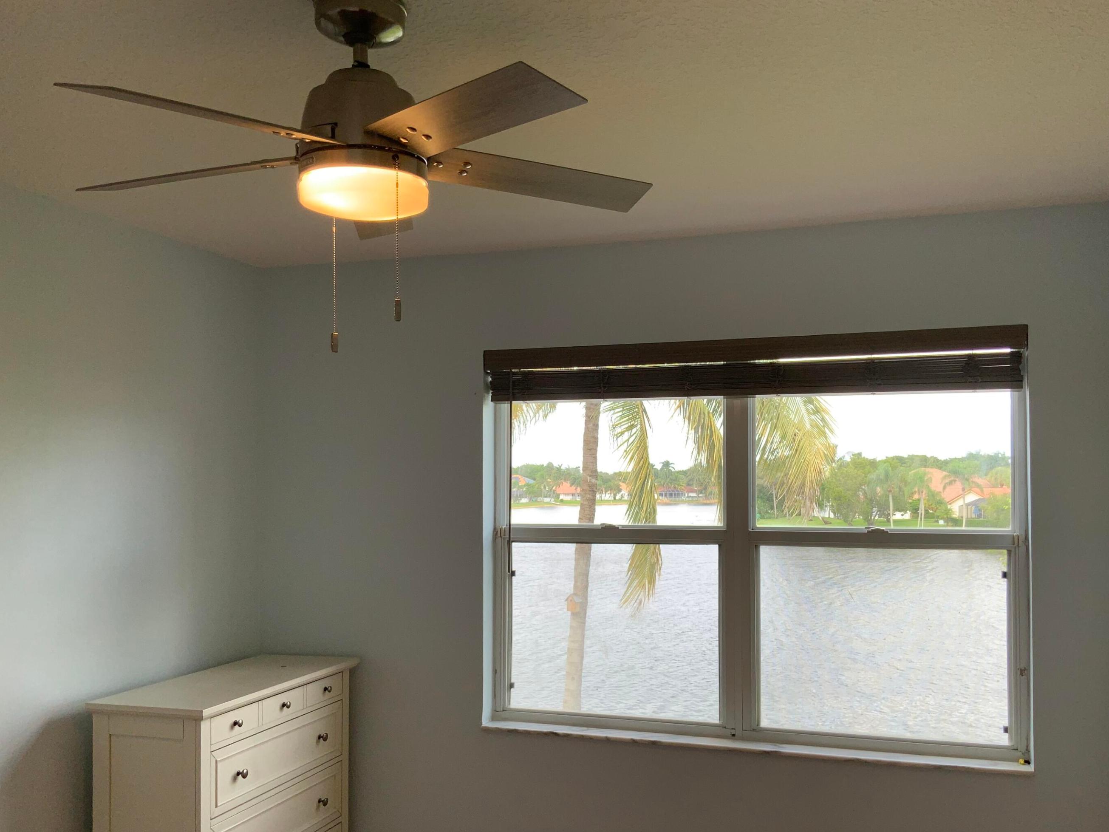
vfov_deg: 44.1
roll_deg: +0.5
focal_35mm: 32
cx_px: 591
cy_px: 458
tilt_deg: +1.1
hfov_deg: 56.8
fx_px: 1025
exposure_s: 1/161
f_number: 1.8
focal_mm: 3
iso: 16
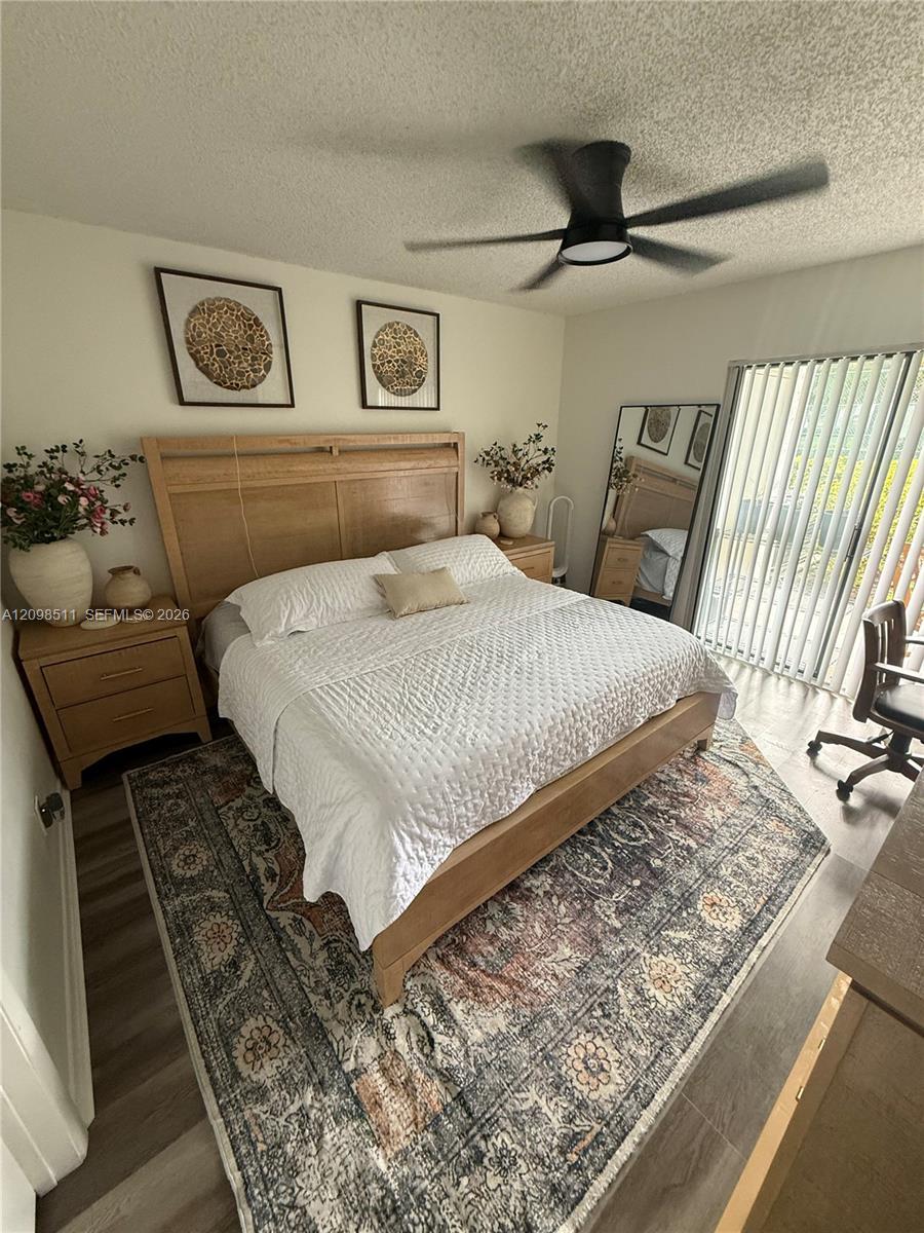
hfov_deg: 85.7
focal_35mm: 14
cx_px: 462
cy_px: 616
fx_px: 498
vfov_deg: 102.1
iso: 320
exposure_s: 1/63
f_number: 2.2
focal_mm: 2.22
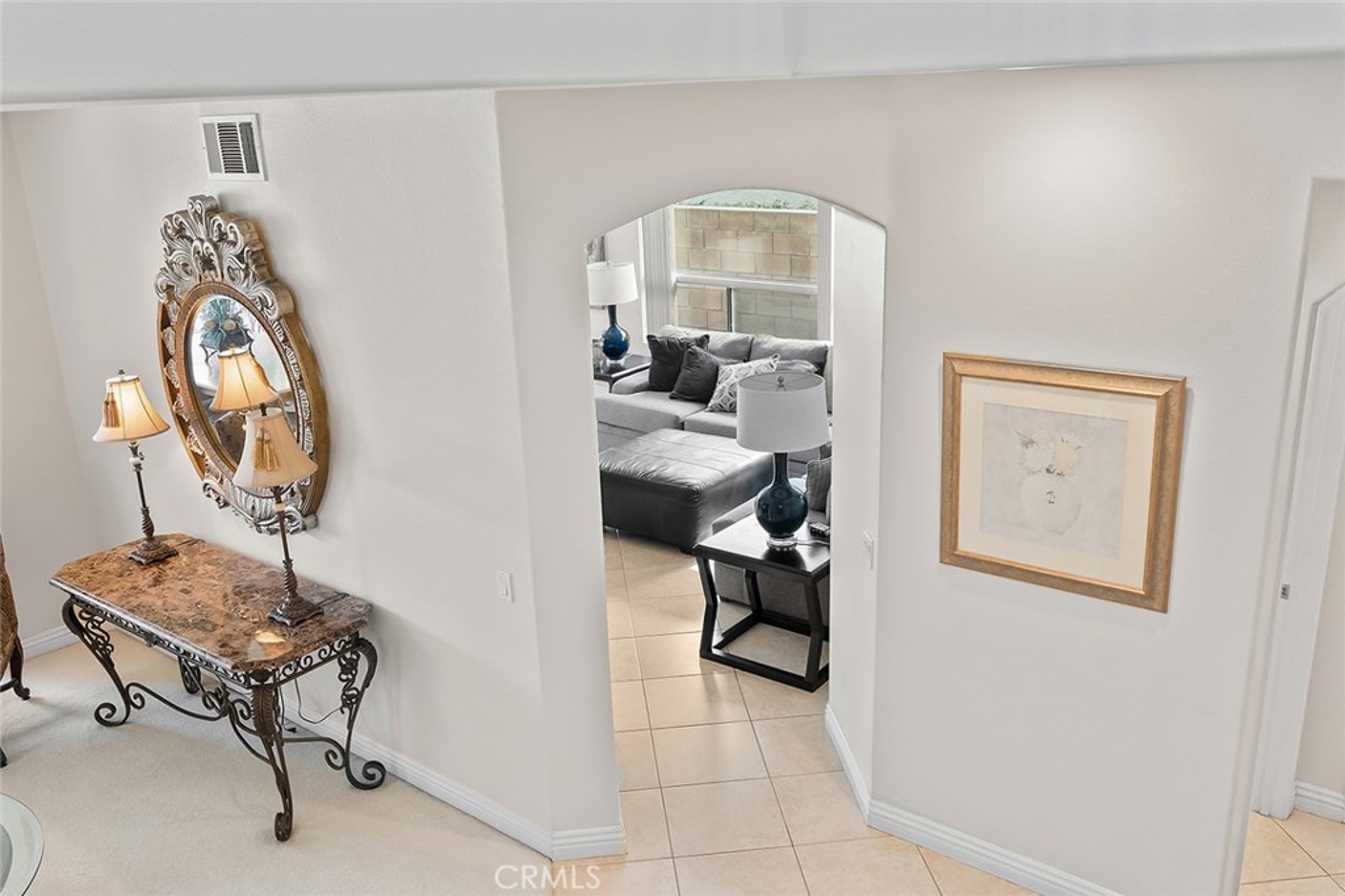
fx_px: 1120
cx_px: 672
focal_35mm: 30
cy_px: 448
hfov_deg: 61.9
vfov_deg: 43.6
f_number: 5
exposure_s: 1/10
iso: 800
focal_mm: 20
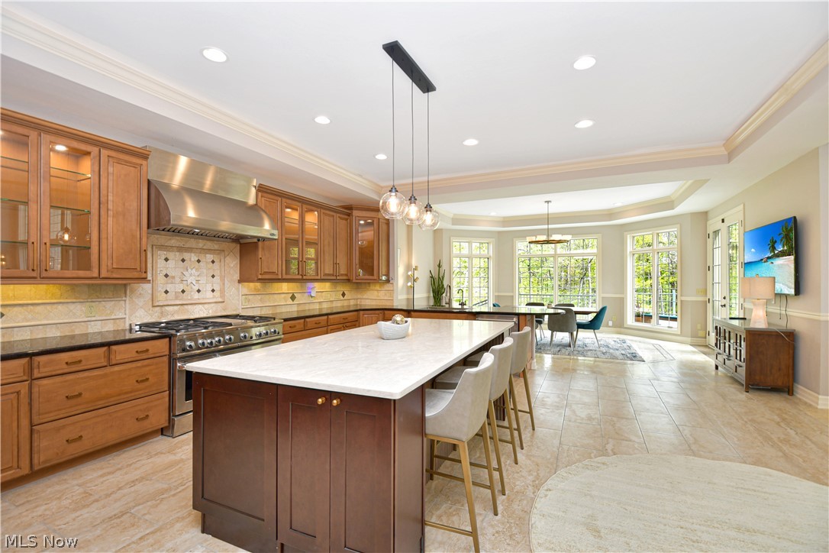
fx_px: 345
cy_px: 276
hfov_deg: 100.4
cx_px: 414
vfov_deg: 77.3
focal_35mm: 15
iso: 125
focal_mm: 10
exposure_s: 1/60
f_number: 4
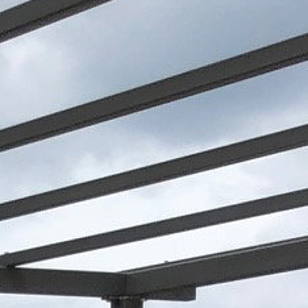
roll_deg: +0.4
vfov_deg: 7.0
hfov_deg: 7.9
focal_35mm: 213
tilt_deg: -12.7
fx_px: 2144
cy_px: 1061
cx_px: -295
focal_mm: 3.99
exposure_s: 1/2667
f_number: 1.8
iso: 20
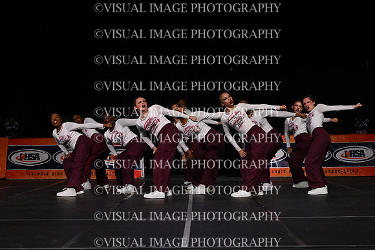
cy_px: 125
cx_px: 188
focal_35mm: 106
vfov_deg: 12.9
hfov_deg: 19.3
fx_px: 1103
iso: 6400
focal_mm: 71
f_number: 4
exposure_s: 1/1000
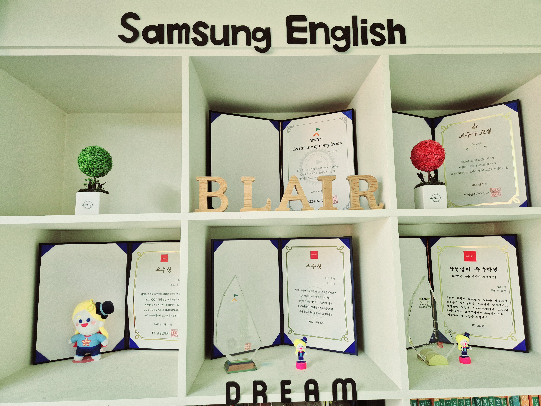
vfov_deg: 58.9
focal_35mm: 23
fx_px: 359
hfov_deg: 73.9
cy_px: 203
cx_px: 270
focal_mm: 5.4
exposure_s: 1/120
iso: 200
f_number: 1.8
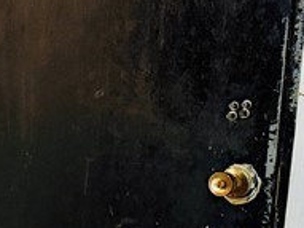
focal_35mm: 129
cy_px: 198
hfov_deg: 12.4
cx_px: -404
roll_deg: -0.2
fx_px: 1132
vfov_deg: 11.4
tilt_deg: -8.4
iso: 640
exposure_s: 1/60
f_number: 1.78
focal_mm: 6.76
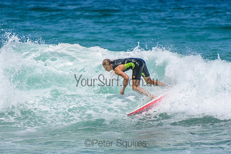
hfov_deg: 3.4
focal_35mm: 600
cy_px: 77
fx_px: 3851
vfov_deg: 2.3
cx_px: 116
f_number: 5.6
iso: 200
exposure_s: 1/2000
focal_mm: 400
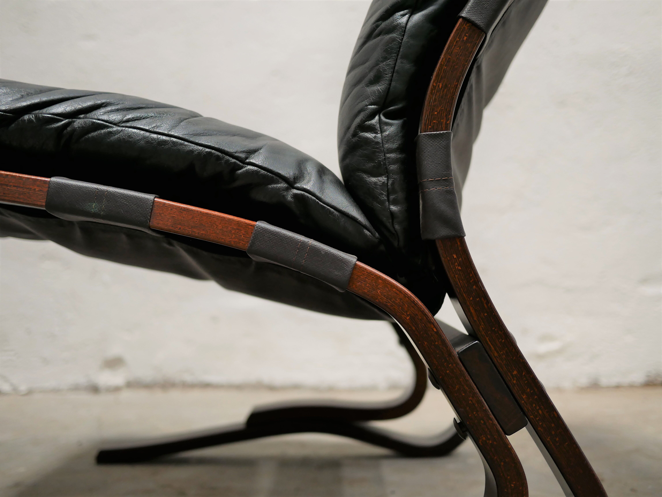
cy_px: 248
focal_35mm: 40
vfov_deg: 36.0
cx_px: 331
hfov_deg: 46.8
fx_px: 765
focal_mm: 20
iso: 320
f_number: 1.7
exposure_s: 1/60
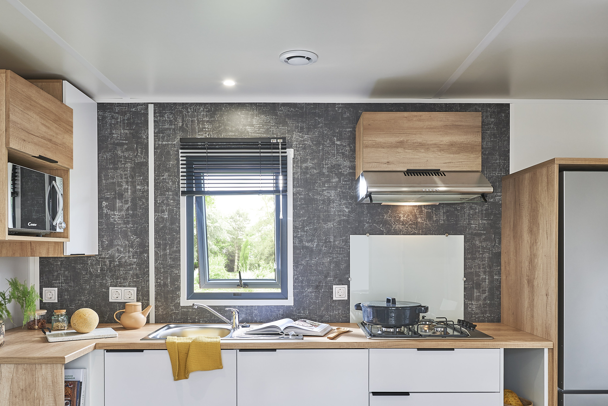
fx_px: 507
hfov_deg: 61.9
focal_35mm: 30
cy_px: 268
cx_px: 301
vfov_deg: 43.1
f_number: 5
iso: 100
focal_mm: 21
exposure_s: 1/6
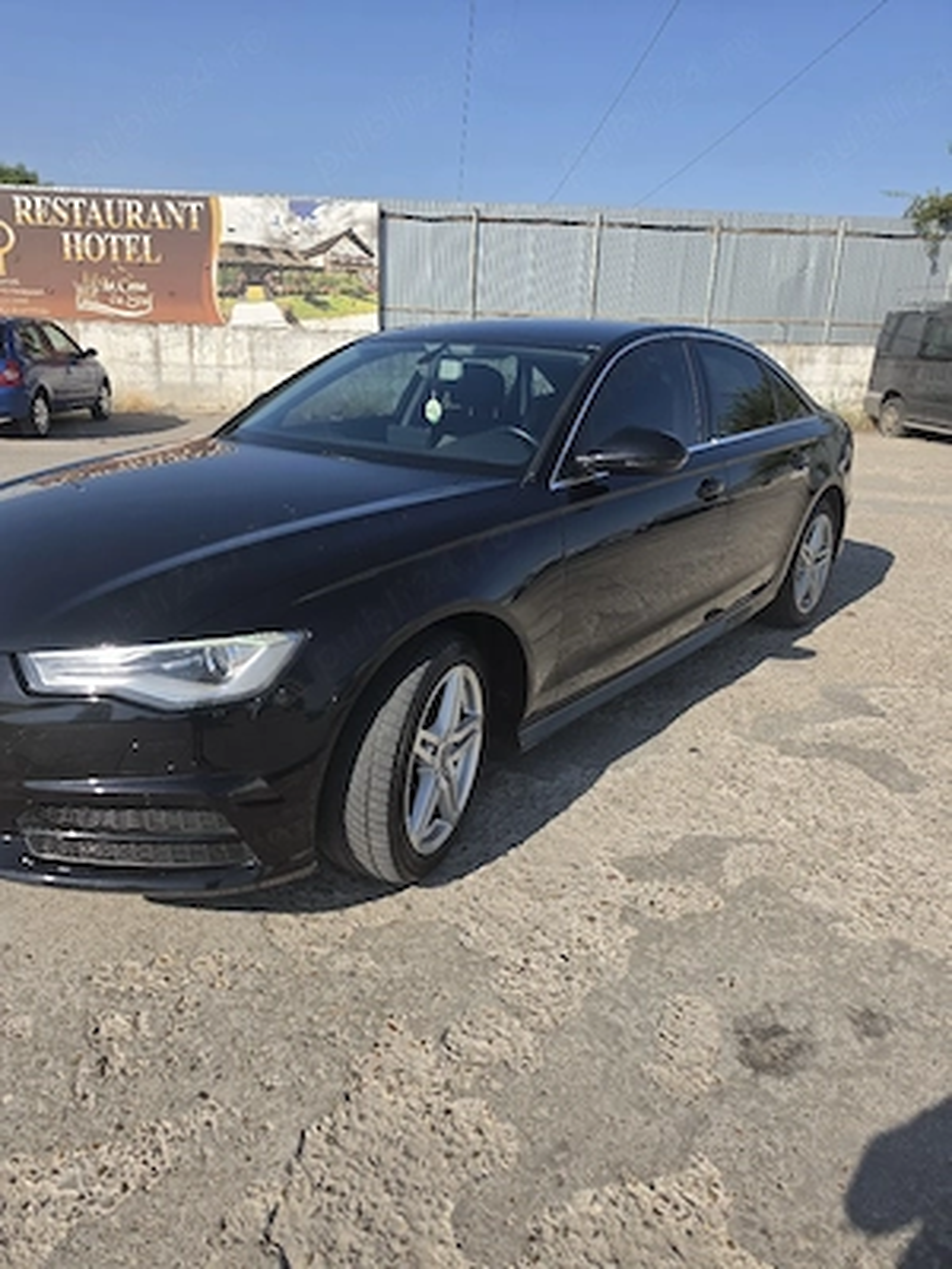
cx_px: 476
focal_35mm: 23
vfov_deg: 73.9
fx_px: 843
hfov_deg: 58.9
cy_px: 634
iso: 64
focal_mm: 6.5
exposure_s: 1/10000
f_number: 1.4
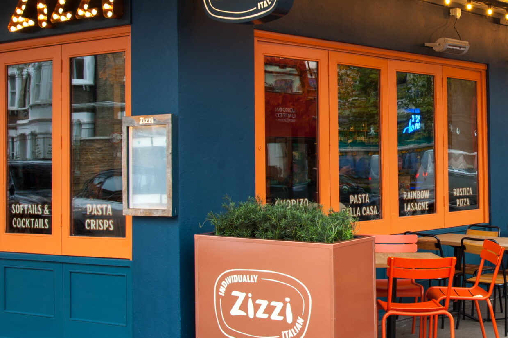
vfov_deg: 20.5
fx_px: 931
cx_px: 446
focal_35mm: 66
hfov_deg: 29.4
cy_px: 103
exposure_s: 1/20
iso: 500
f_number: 10
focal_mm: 32
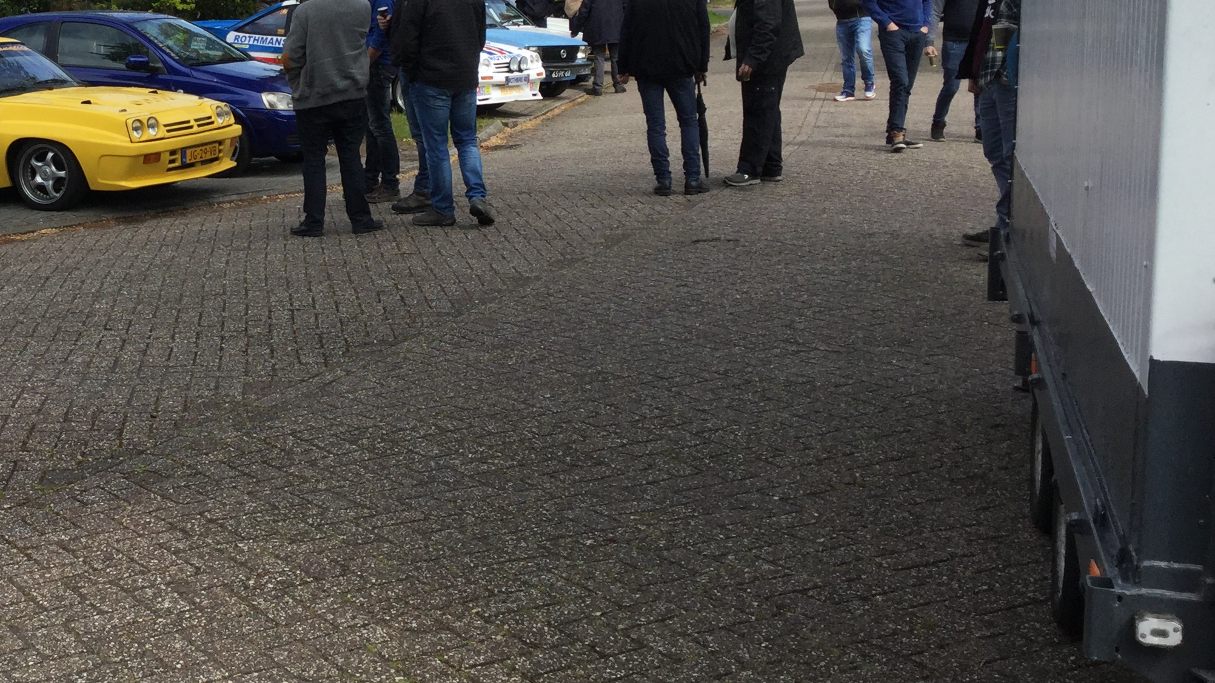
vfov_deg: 21.6
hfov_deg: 36.5
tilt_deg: -5.7
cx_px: 232
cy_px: 153
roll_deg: +1.1
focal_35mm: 55
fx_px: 1772
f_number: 2.4
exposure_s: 1/806
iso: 25
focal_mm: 3.3
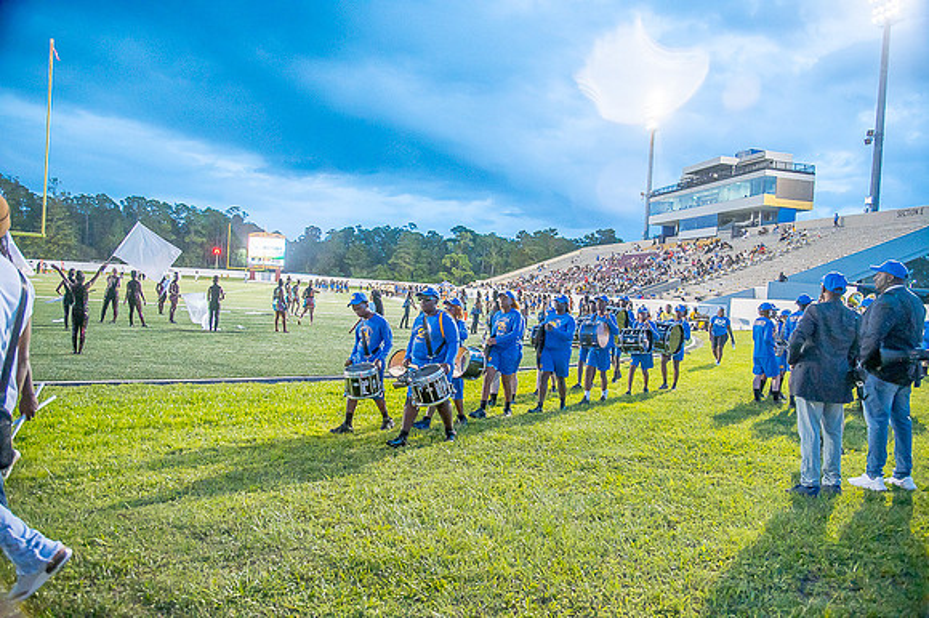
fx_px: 619
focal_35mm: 24
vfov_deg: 53.1
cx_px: 464
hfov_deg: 73.8
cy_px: 309
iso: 2000
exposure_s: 1/200
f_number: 4
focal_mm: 24
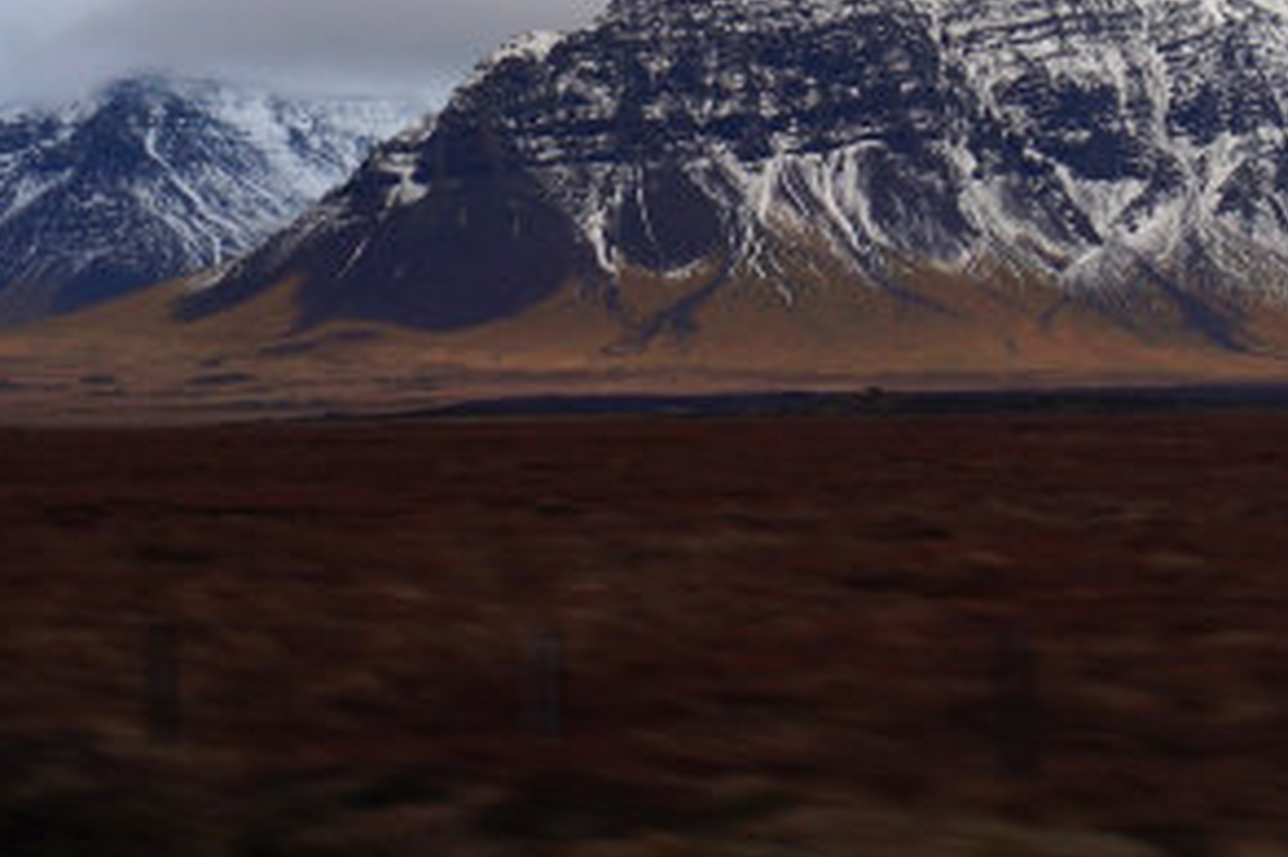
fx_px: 4684
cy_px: 7
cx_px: 1240
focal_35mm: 131
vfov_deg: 10.4
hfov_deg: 15.4
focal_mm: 32
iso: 100
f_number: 8
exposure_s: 1/60
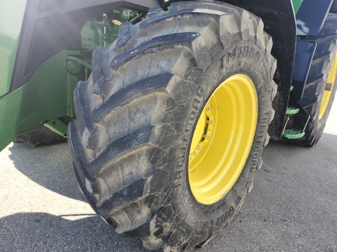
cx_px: 168
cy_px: 126
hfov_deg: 73.9
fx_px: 224
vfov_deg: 58.9
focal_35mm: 23
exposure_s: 1/255
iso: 25
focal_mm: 5.54
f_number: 1.8
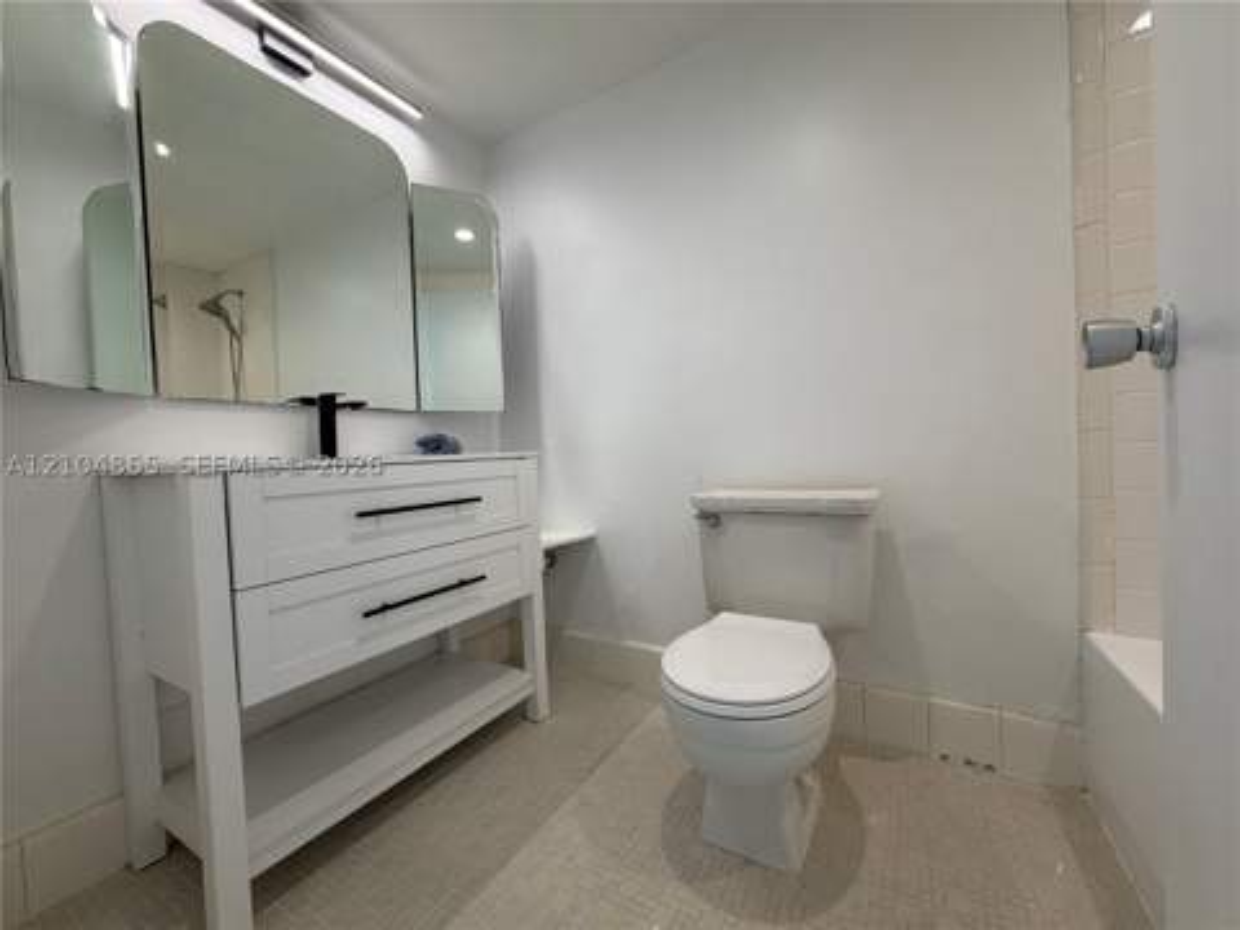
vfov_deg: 85.7
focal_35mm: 14
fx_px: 502
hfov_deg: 102.1
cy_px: 465
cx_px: 620
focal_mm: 2.22
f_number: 2.2
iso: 100
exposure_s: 1/120
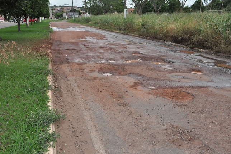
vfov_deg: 35.4
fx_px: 240
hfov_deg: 51.3
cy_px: 77
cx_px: 116
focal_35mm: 38
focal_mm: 25
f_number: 9
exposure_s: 1/100
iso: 1600
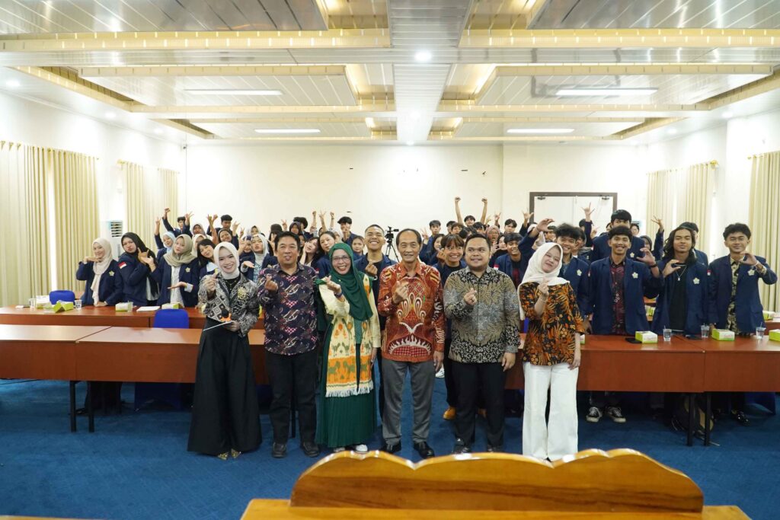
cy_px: 260
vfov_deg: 47.9
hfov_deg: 67.4
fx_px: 585
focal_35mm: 27
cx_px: 390
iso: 3200
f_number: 4
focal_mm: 18
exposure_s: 1/50
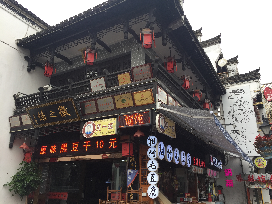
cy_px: 102
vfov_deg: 48.2
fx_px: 228
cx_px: 136
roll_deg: -2.4
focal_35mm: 29
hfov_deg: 61.7
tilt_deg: +21.8
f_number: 2.2
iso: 32
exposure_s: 1/197
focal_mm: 4.15
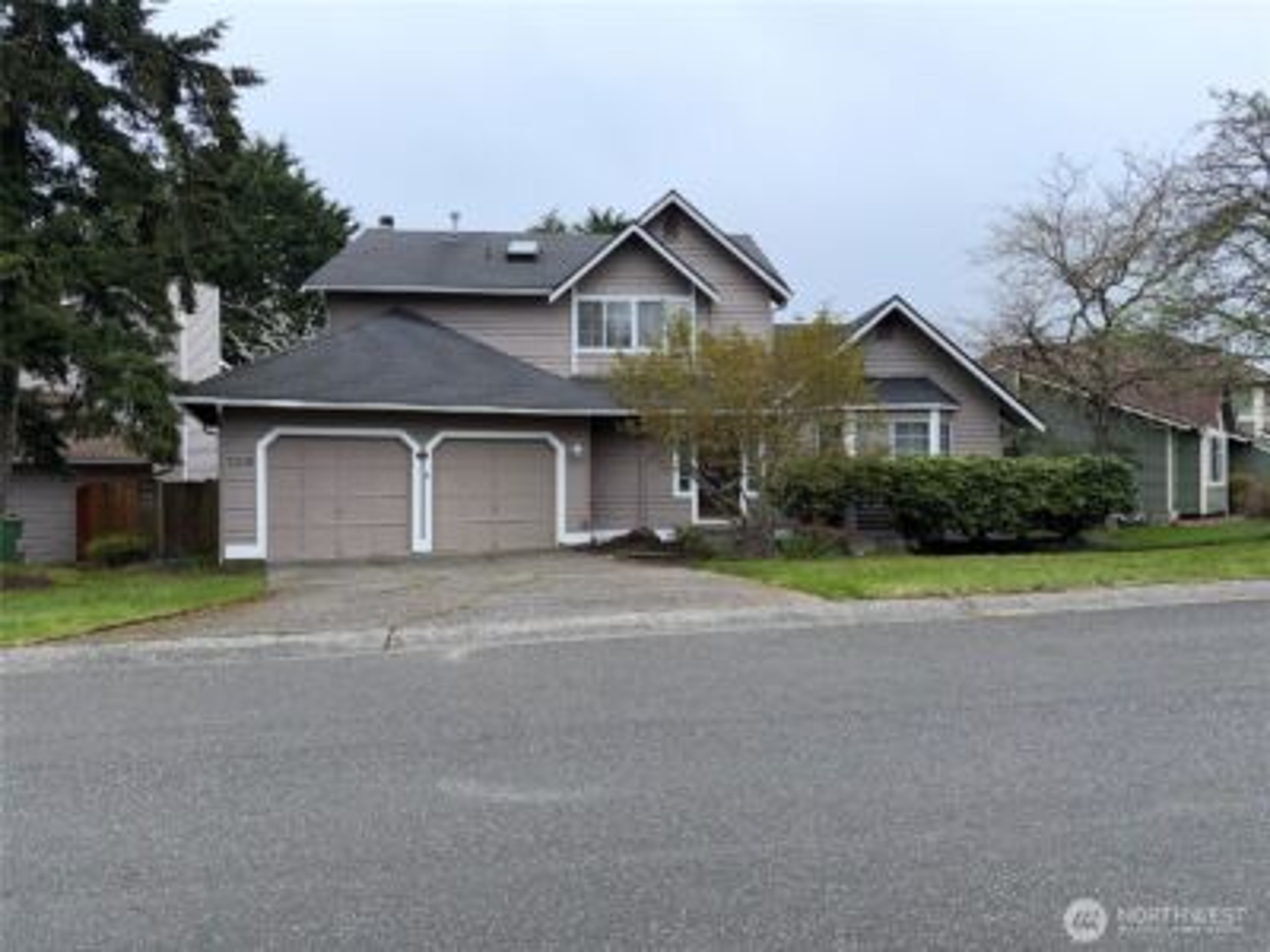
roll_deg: +0.5
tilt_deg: +0.0
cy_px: 476
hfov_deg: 71.6
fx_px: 881
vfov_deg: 56.8
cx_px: 635
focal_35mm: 24
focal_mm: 6.76
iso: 100
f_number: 1.78
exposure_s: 1/1901
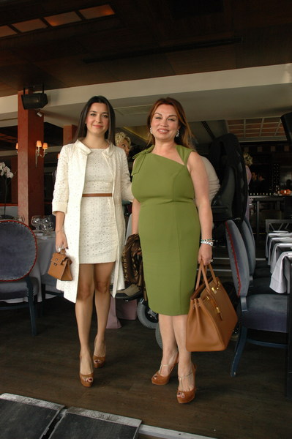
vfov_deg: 67.4
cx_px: 146
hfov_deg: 47.9
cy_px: 220
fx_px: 329
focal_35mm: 27
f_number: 5.6
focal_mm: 18
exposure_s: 1/125
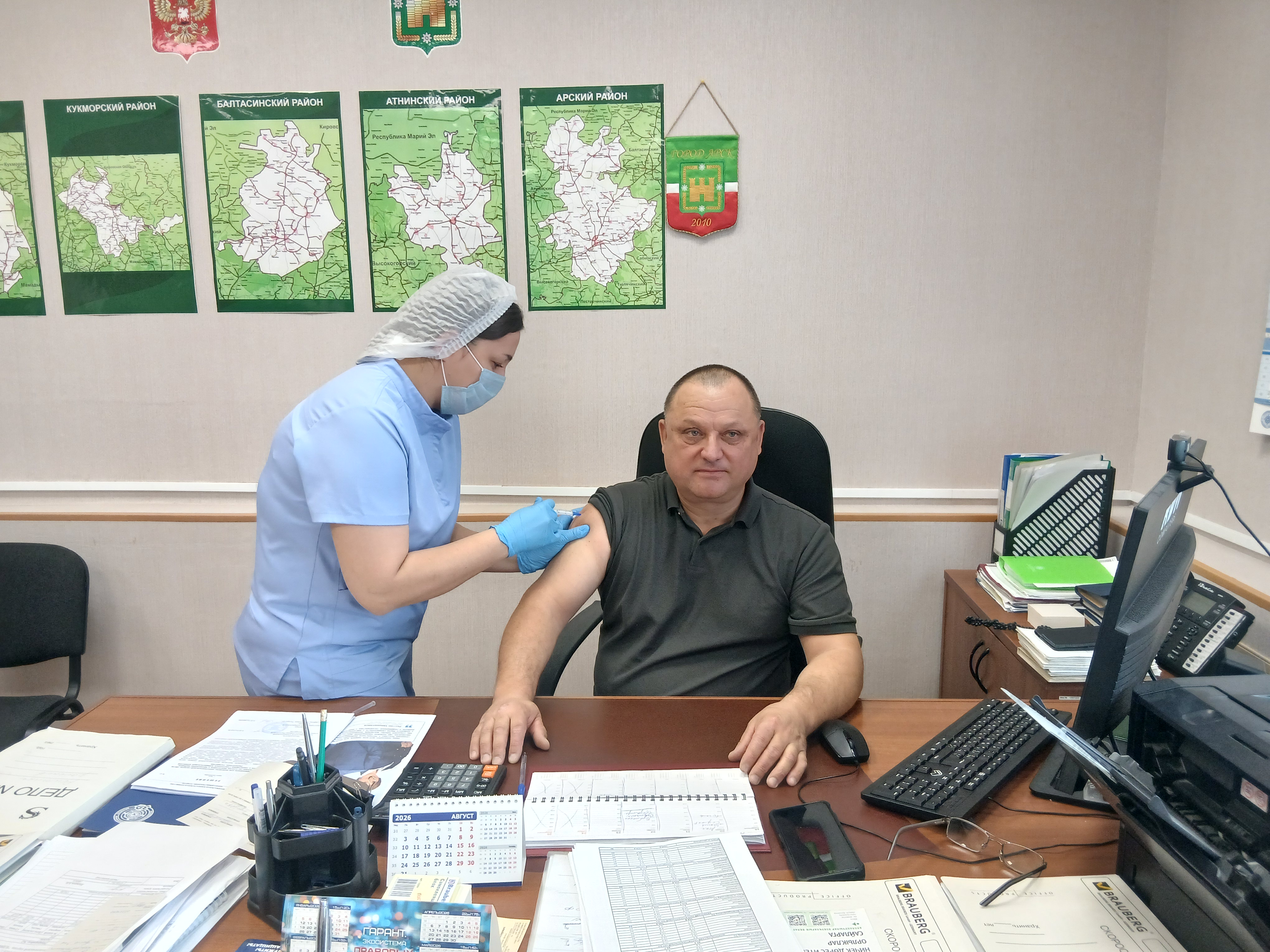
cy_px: 476
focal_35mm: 26
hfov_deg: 67.3
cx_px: 635
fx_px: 954
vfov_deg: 53.1
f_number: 1.8
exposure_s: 1/50
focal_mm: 3.98
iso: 125
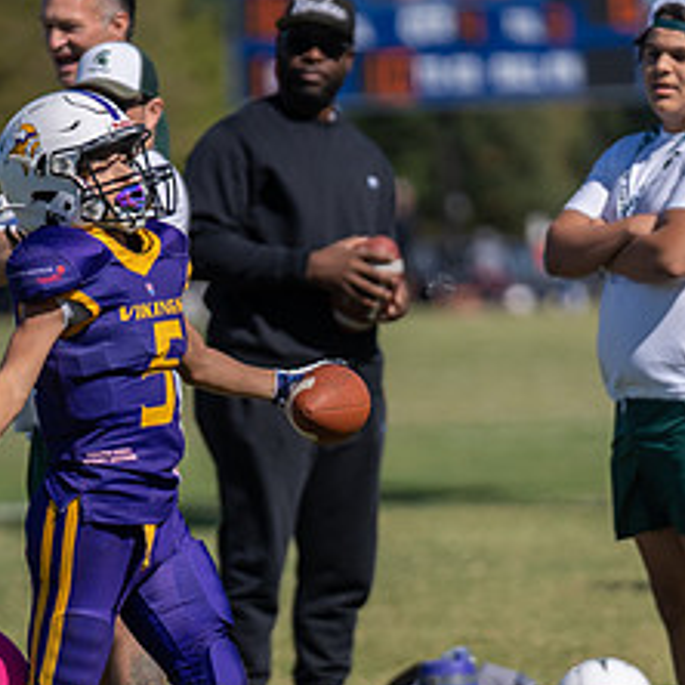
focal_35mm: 561
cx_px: 115
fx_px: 12560
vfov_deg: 3.1
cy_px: 485
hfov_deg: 3.1
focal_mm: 200
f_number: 2.8
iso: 100
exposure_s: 1/3200
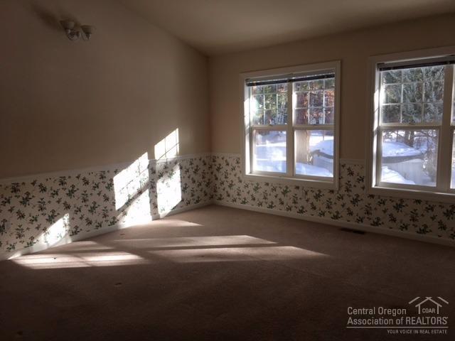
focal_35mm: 29
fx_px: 381
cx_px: 228
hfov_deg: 61.7
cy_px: 170
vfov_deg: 48.2
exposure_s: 1/120
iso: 25
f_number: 2.2
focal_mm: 4.15
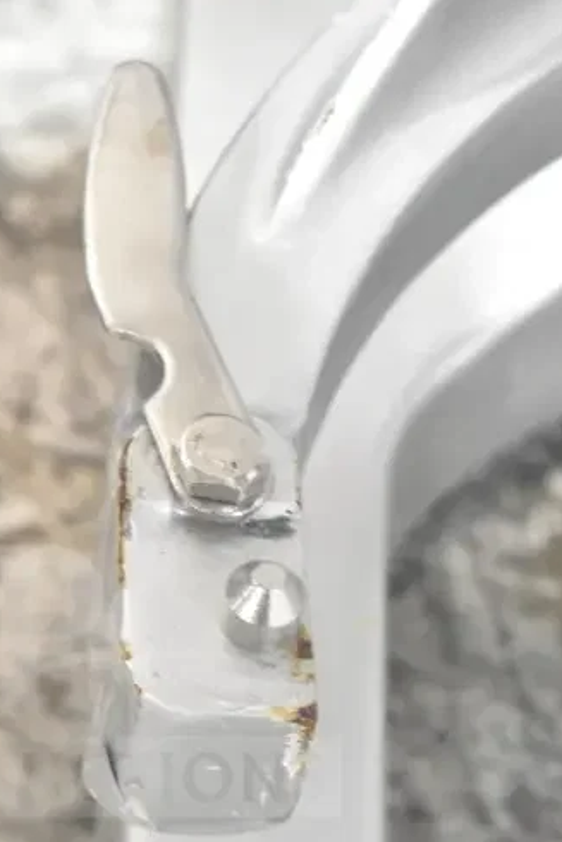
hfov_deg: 12.2
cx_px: 148
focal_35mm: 112
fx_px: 2621
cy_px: 680
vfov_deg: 18.1
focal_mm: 40
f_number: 5
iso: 4000
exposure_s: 1/60
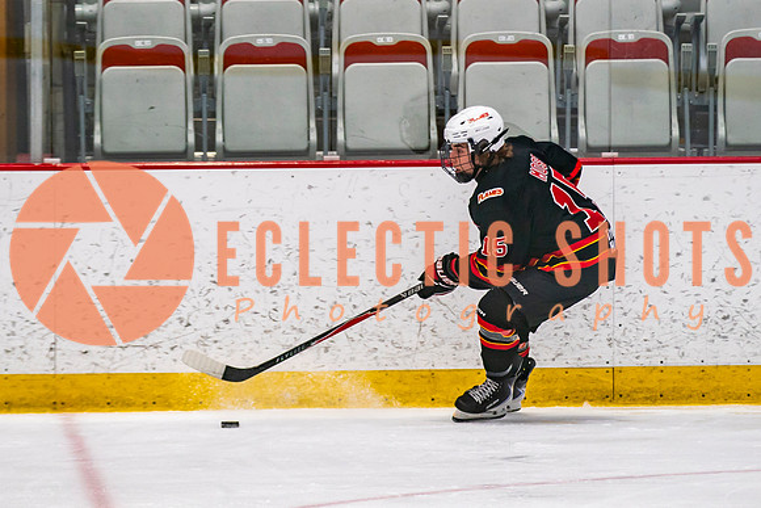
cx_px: 336
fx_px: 7044
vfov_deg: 4.1
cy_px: 318
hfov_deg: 6.2
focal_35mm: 333
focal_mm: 160
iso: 800
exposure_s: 1/640
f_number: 2.8
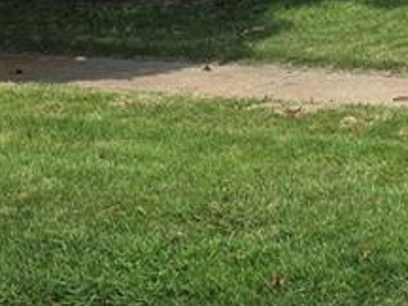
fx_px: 1285
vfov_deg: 13.3
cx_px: 793
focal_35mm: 109
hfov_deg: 15.0
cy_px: -38
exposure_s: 1/1785
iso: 25
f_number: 1.8
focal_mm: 5.4
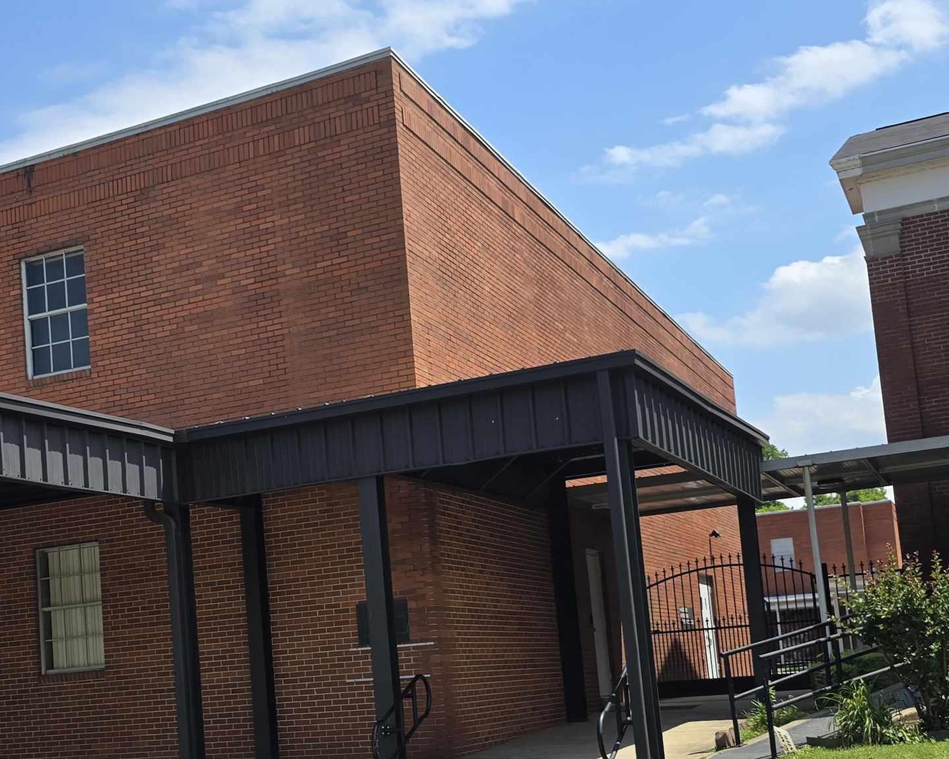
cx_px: 327
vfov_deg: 31.0
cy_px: 555
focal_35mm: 48
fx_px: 1348
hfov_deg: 38.4
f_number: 1.7
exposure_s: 1/786
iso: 12
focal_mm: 6.3
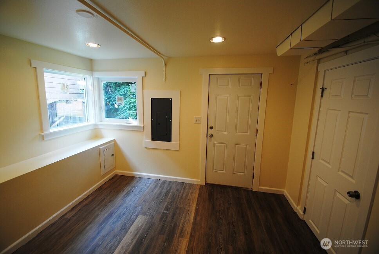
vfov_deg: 77.5
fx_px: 158
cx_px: 190
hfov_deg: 100.3
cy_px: 127
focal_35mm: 15
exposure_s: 1/50
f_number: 3.5
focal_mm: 10
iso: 200
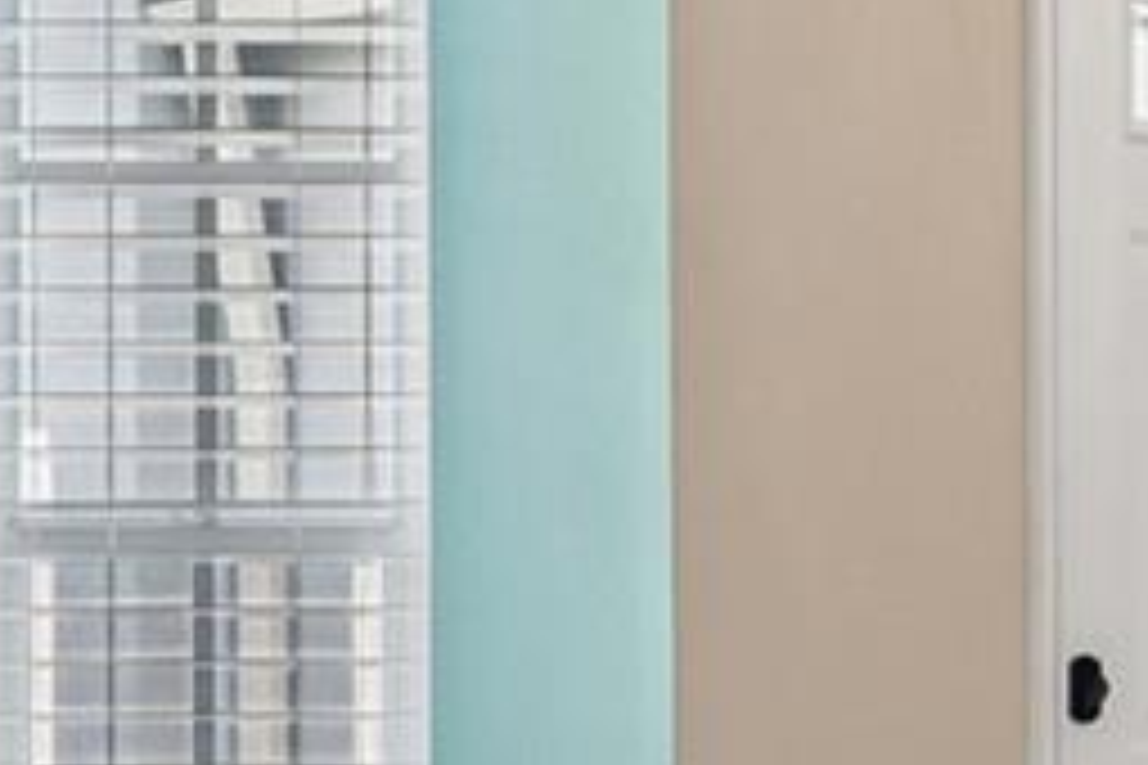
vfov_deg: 14.5
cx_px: 446
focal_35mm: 94
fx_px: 2997
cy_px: 580
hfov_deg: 21.6
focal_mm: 10
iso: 100
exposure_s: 1/8
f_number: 7.1
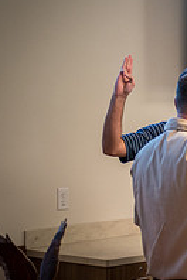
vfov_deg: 15.9
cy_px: 143
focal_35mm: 129
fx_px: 1005
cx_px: 404
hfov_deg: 9.7
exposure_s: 1/125
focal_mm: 44
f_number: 4
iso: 1400
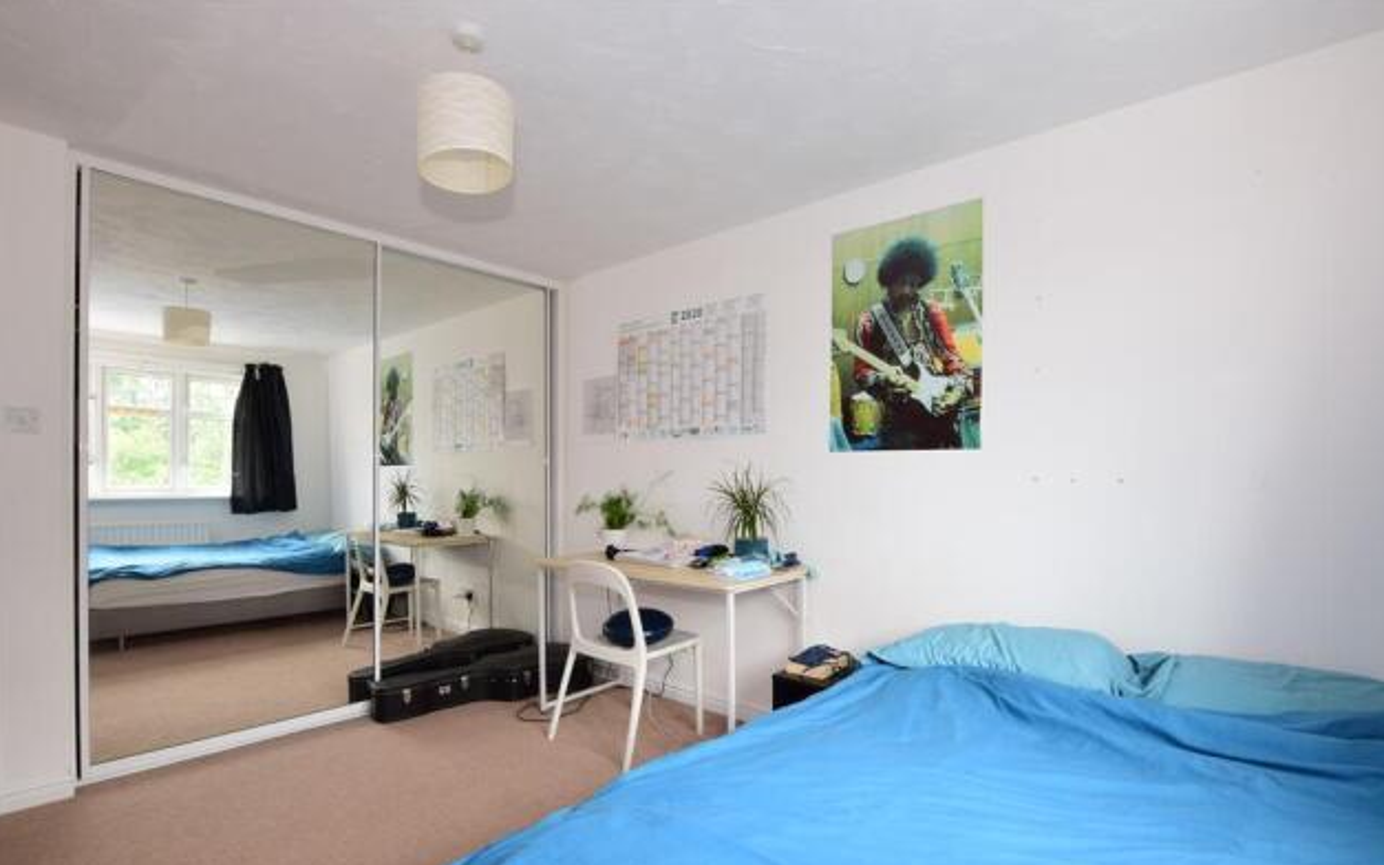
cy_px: 476
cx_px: 682
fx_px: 604
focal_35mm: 16
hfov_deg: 97.8
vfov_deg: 71.1
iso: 400
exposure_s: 1/3
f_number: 13
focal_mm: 10
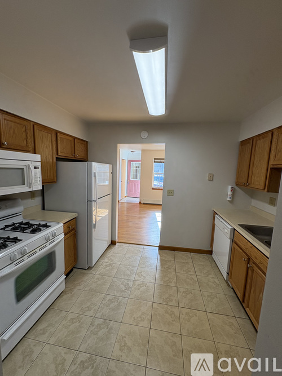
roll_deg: -2.4
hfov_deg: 85.7
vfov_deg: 102.1
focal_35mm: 14
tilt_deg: -6.2
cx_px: 141
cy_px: 188
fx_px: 152
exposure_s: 1/184
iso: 64
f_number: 2.2
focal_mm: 2.22
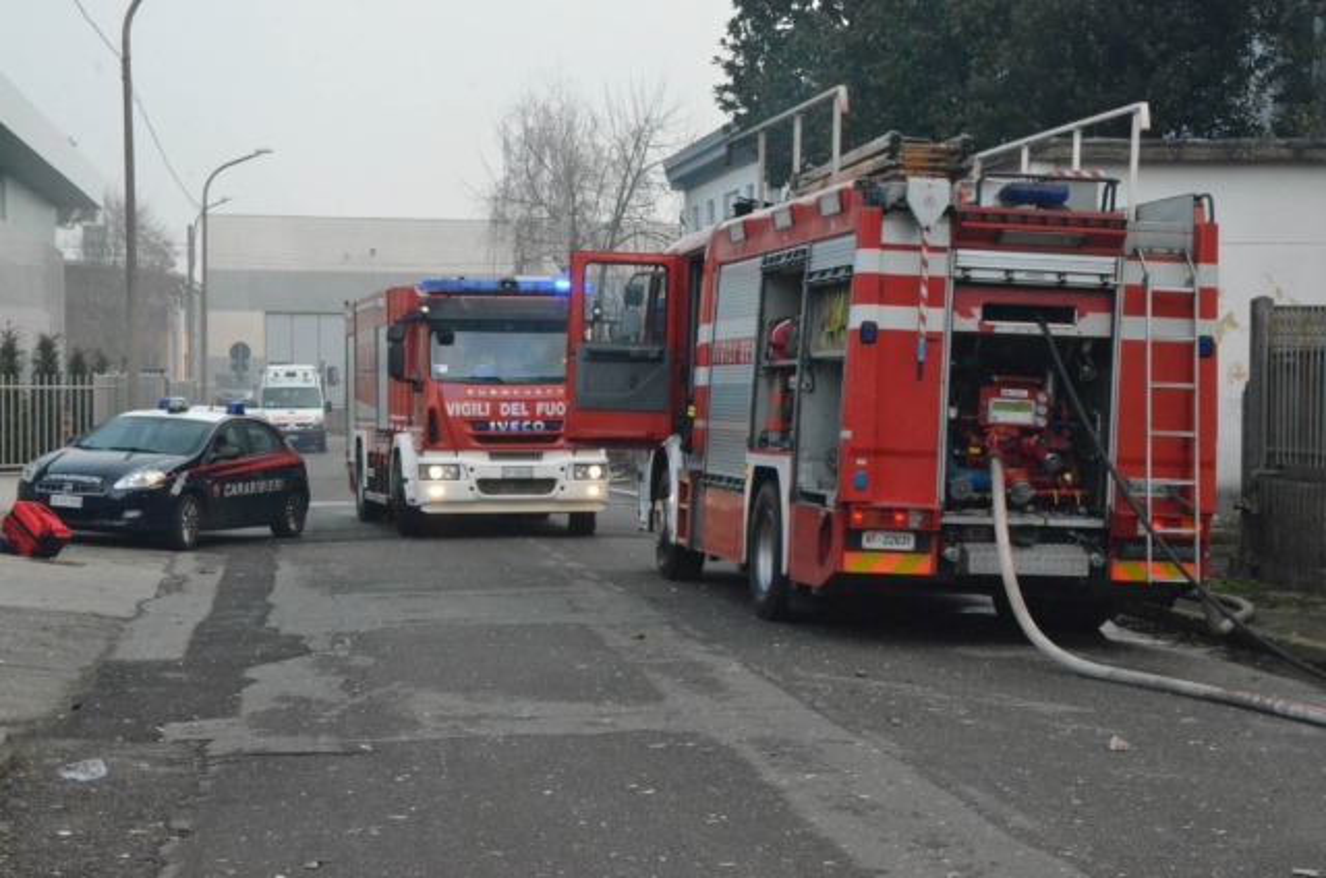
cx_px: 663
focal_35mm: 68
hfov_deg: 29.9
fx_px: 2481
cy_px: 439
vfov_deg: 20.1
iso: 6400
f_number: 16
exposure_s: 1/1000
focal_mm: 45
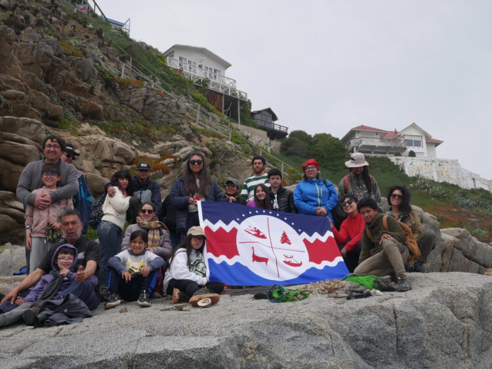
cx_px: 246
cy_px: 184
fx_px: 597
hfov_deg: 44.8
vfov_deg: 34.4
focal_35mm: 42
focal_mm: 21
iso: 200
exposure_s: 1/400
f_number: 10
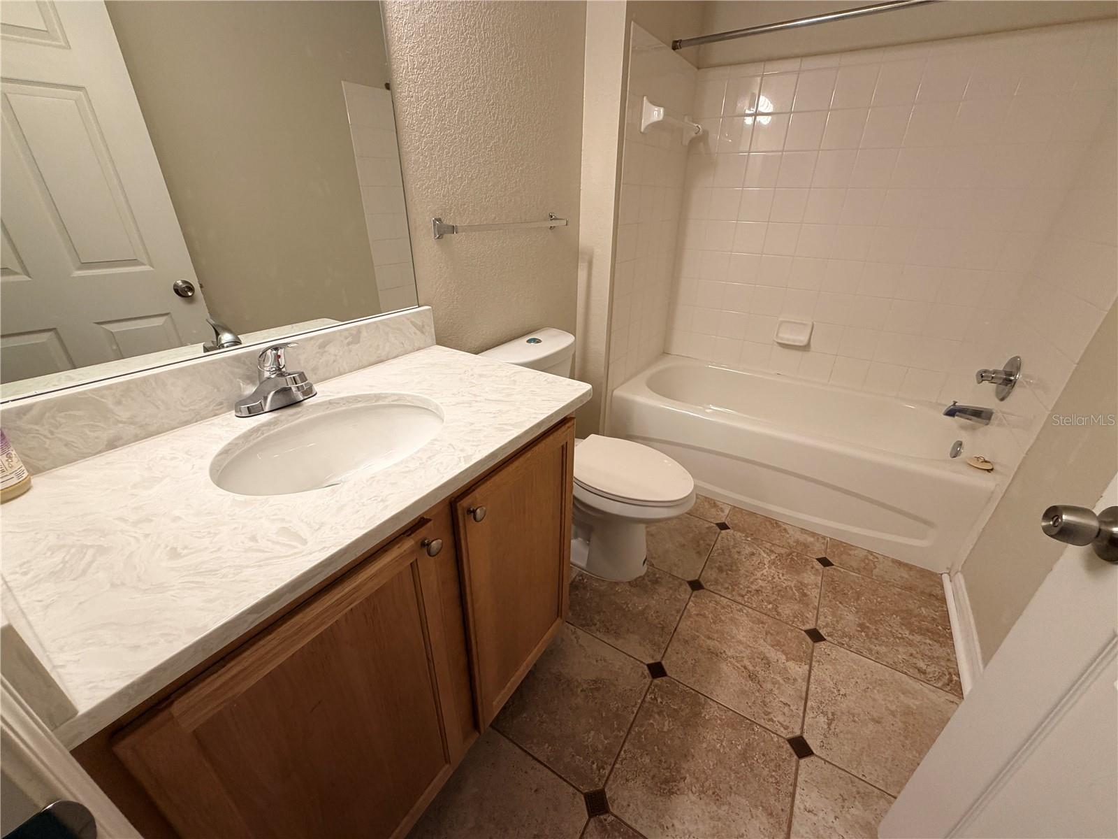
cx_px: 559
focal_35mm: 14
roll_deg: -0.2
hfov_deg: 102.1
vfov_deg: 85.7
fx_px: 452
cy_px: 420
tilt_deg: -26.5
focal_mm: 2.22
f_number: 2.2
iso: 160
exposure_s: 1/60
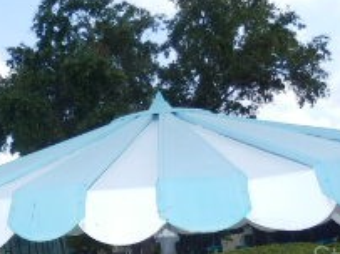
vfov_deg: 18.1
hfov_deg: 22.8
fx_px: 775
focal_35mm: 79
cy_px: 257
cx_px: -65
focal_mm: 4.5
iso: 80
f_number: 3
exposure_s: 1/640
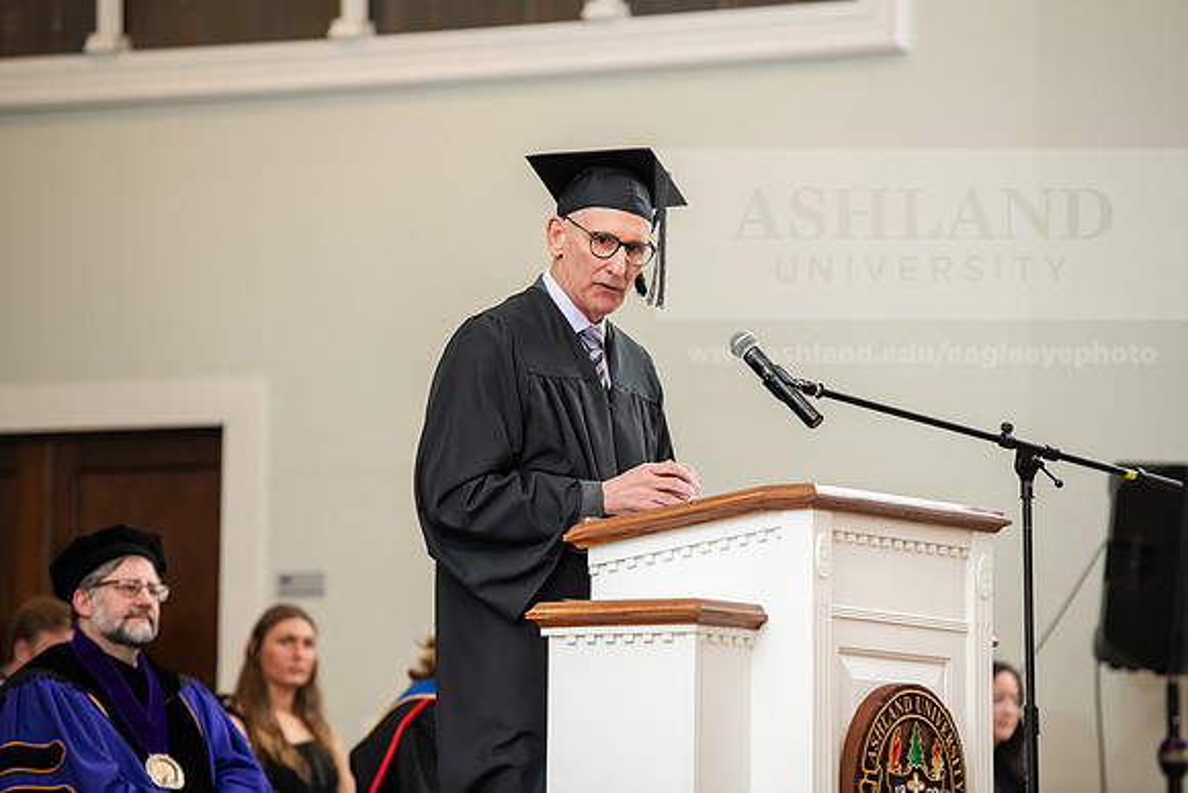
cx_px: 594
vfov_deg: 8.3
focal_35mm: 165
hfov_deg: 12.4
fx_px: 5446
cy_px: 396
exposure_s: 1/200
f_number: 3.5
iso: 1250
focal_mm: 165
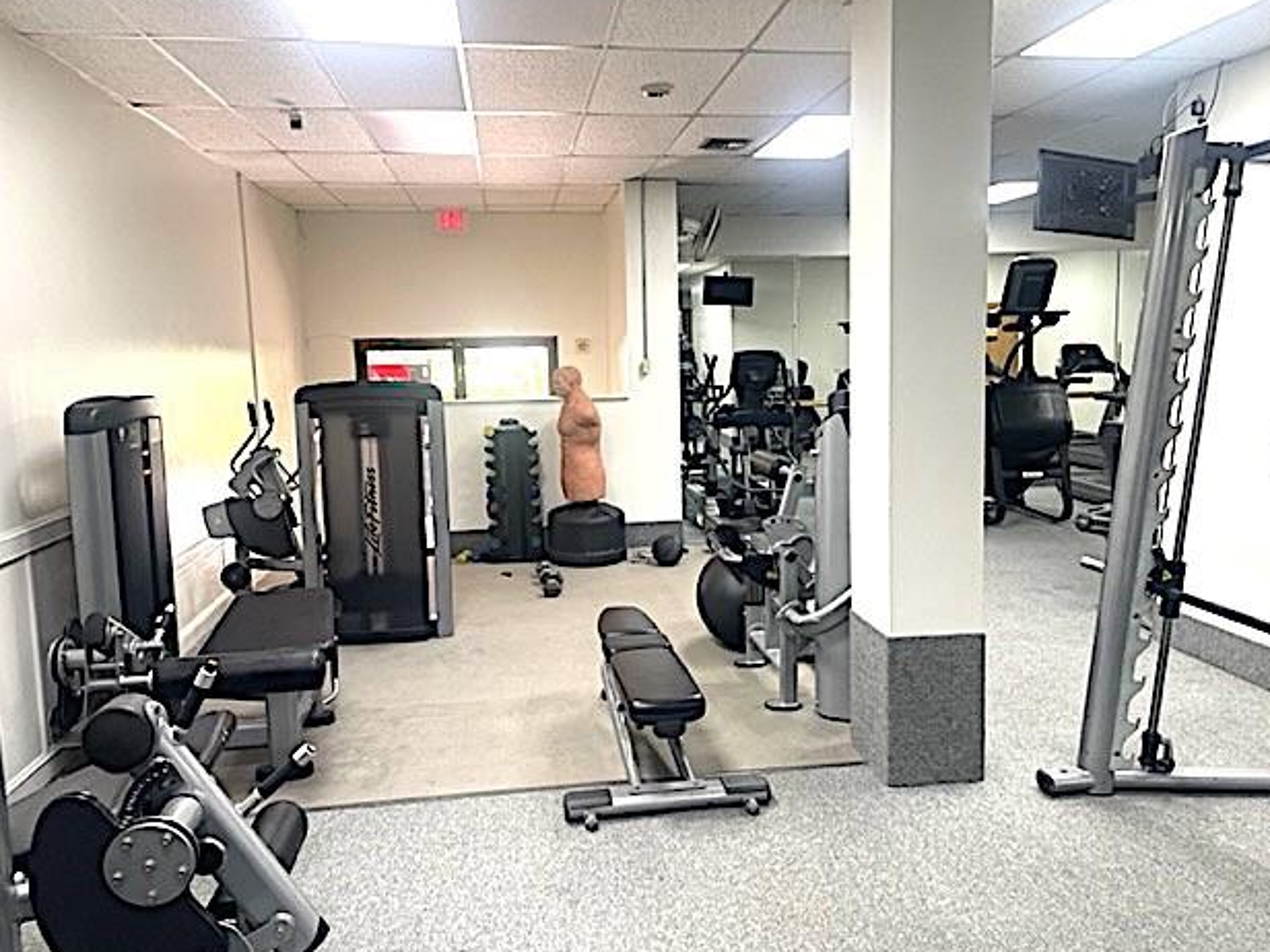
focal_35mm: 27
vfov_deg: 51.4
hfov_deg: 65.3
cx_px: 658
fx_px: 991
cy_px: 468
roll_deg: +0.6
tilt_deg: -6.7
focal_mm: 4.2
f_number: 1.6
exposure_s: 1/120
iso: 125
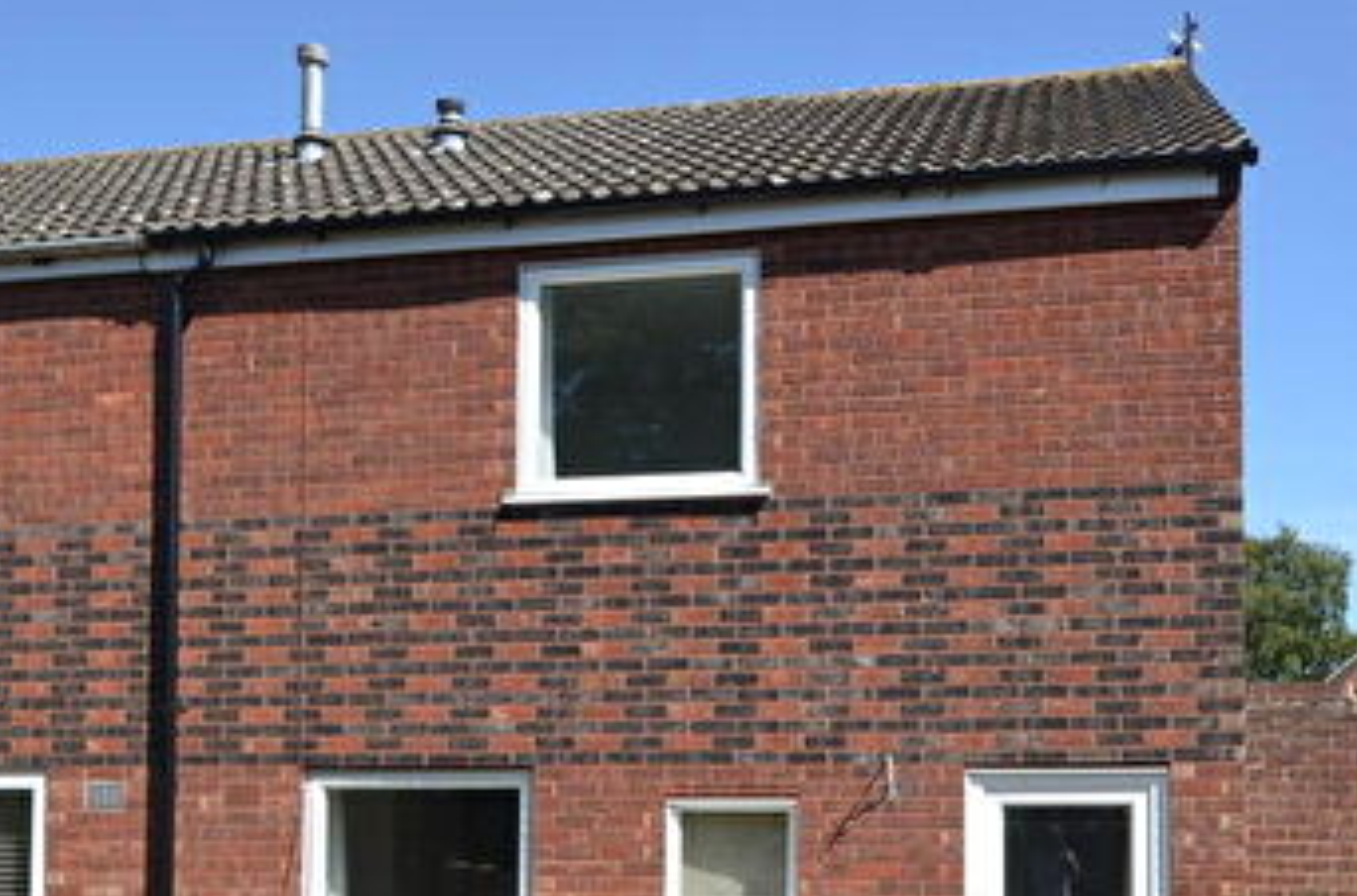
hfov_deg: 45.5
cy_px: 708
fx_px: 1616
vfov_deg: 30.3
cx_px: 702
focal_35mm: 43
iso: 125
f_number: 8
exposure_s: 1/250
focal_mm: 14
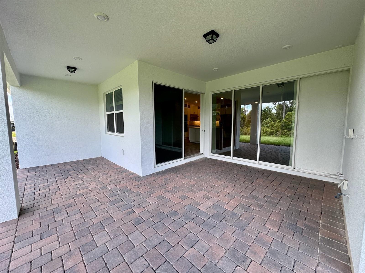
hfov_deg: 102.1
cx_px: 182
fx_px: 148
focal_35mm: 14
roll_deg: +0.3
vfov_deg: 85.7
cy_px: 136
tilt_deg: -6.0
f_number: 2.2
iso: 40
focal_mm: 2.22
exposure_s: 1/179
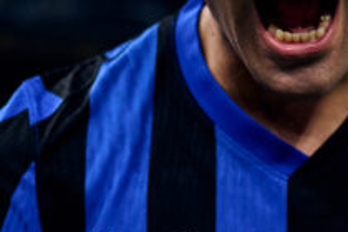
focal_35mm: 171
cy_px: 155
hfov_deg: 11.9
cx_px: 331
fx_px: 1653
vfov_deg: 8.0
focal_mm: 35
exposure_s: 1/2500
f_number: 1.8
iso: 1000
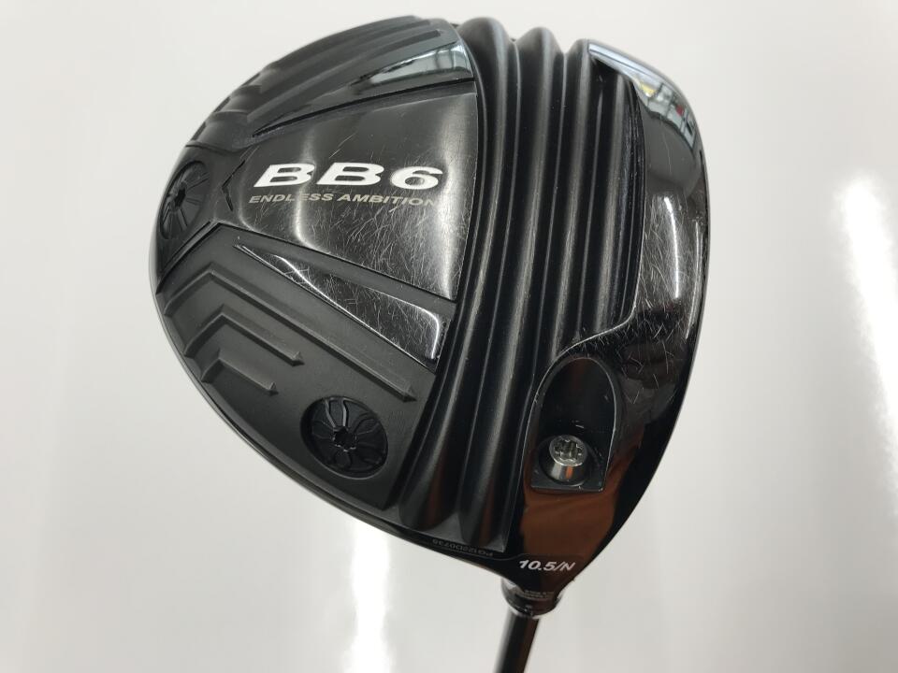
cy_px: 336
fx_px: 726
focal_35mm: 28
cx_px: 449
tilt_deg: -70.9
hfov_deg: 63.4
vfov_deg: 49.7
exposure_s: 1/60
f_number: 1.8
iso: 25
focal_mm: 3.99
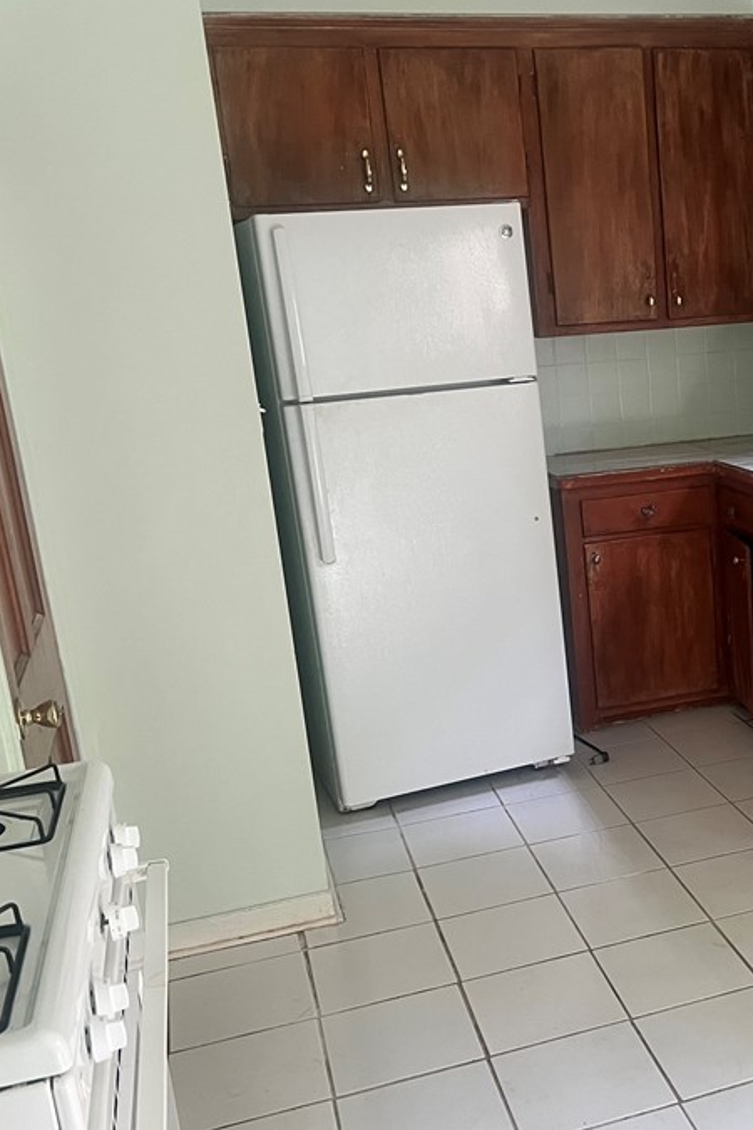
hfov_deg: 31.1
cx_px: 686
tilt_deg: -15.9
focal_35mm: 41
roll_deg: +3.7
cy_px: 621
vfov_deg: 47.3
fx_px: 1286
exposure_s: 1/60
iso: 400
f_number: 1.5
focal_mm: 5.7
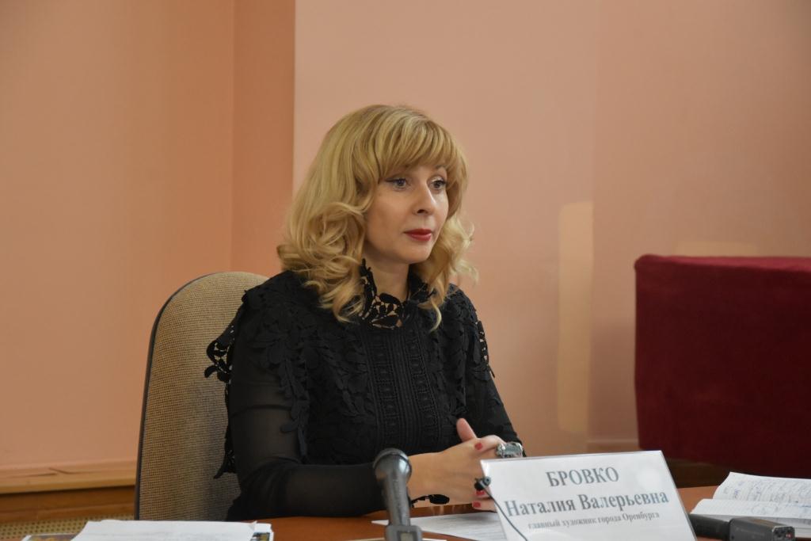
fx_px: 2535
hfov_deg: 18.2
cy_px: 270
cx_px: 406
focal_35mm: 112
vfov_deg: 12.2
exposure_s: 1/60
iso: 3600
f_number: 5.3
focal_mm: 75
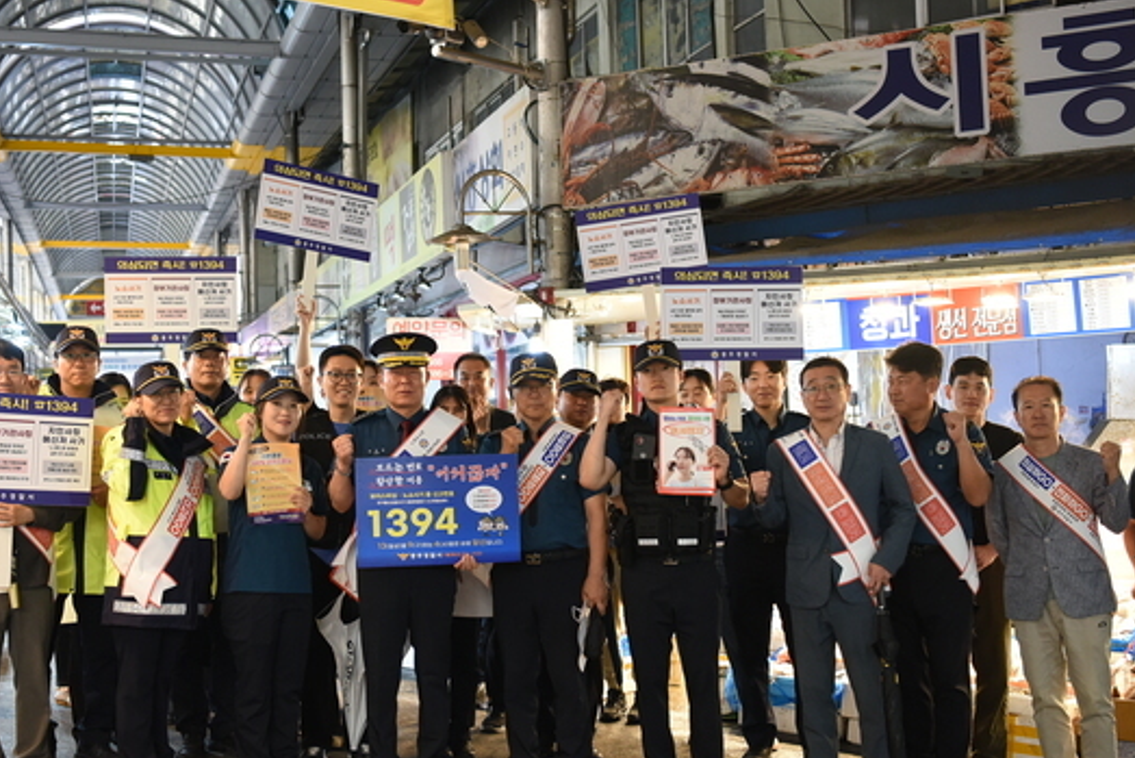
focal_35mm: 48
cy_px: 394
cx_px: 521
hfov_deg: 41.1
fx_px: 1514
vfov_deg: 28.1
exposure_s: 1/250
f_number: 2.8
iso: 1800
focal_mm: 40
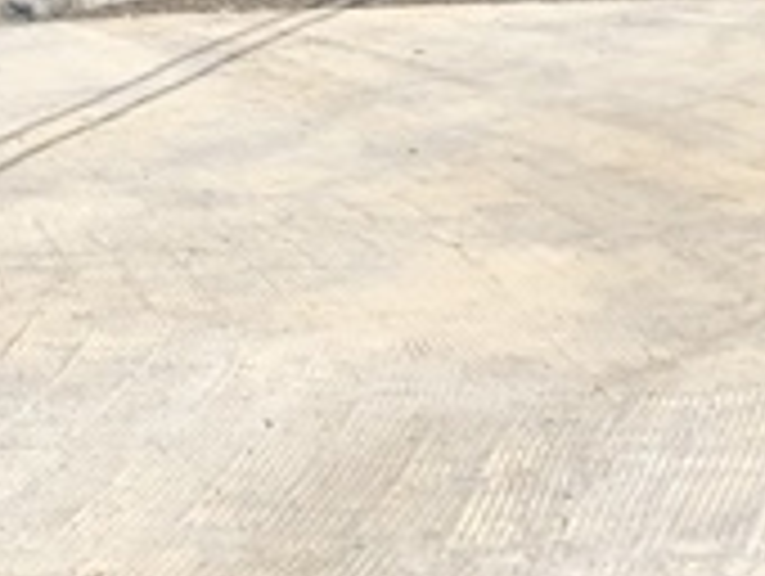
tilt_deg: +4.7
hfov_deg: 13.0
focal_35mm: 140
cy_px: -18
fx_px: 3098
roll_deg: -0.9
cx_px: -500
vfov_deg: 10.5
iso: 25
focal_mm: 3.99
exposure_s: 1/3472
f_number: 1.8
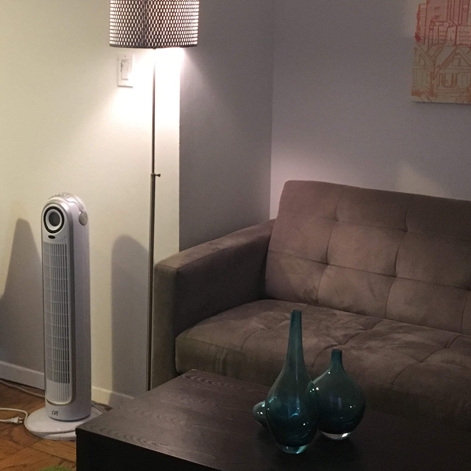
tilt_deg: -10.3
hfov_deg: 25.7
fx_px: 1016
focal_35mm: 66
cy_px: 207
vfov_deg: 26.1
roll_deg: -0.5
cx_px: 108
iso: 200
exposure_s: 1/24
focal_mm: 4.15
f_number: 2.2
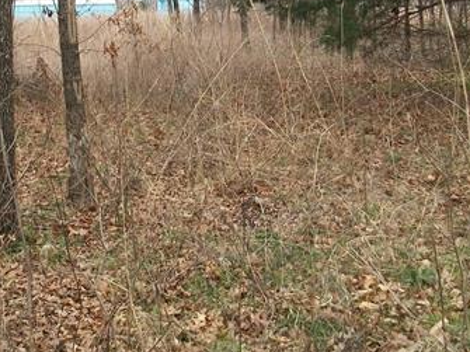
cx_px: 130
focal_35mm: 65
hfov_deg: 29.5
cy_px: 22
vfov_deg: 21.9
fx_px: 882
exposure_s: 1/640
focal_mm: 5.7
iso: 80
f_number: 2.8
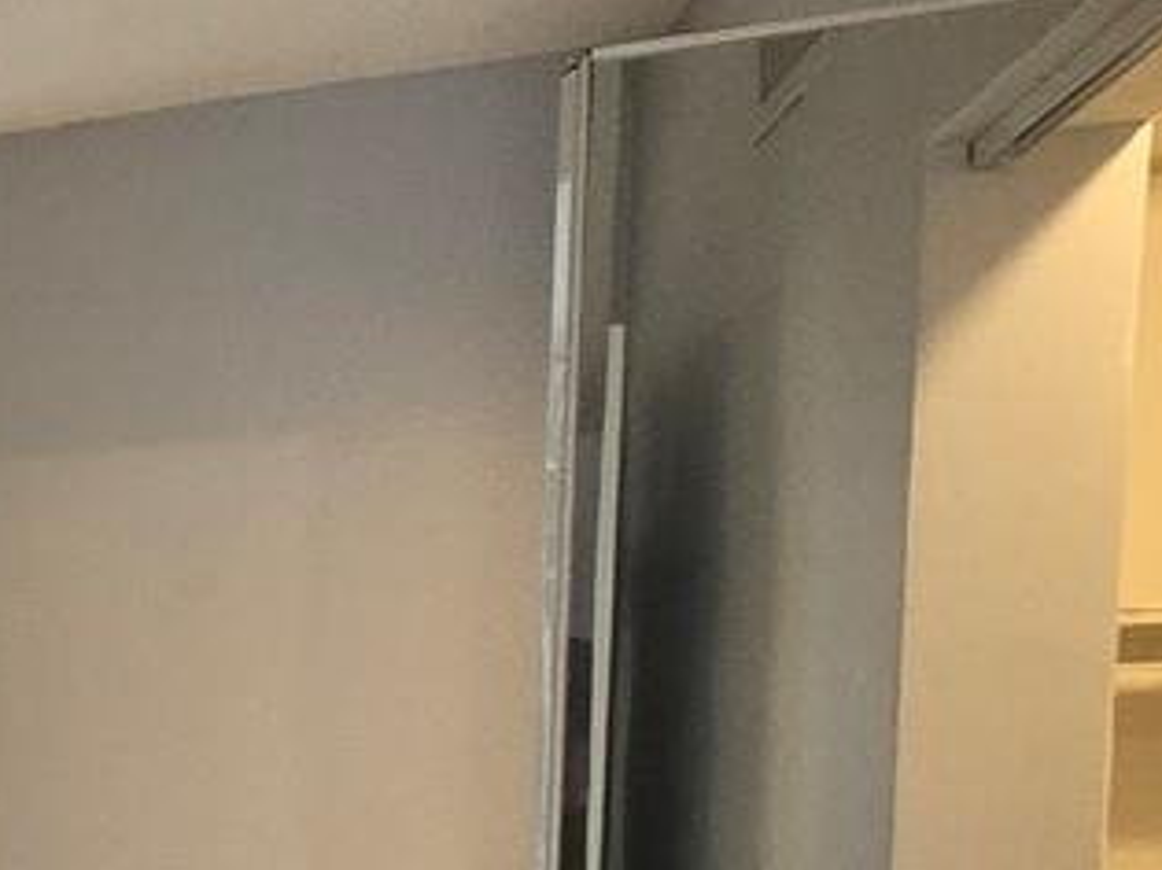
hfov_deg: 17.3
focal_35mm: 66
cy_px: 1021
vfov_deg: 20.9
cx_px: -1346
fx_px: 2215
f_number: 2.2
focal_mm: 2.2
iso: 250
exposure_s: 1/60
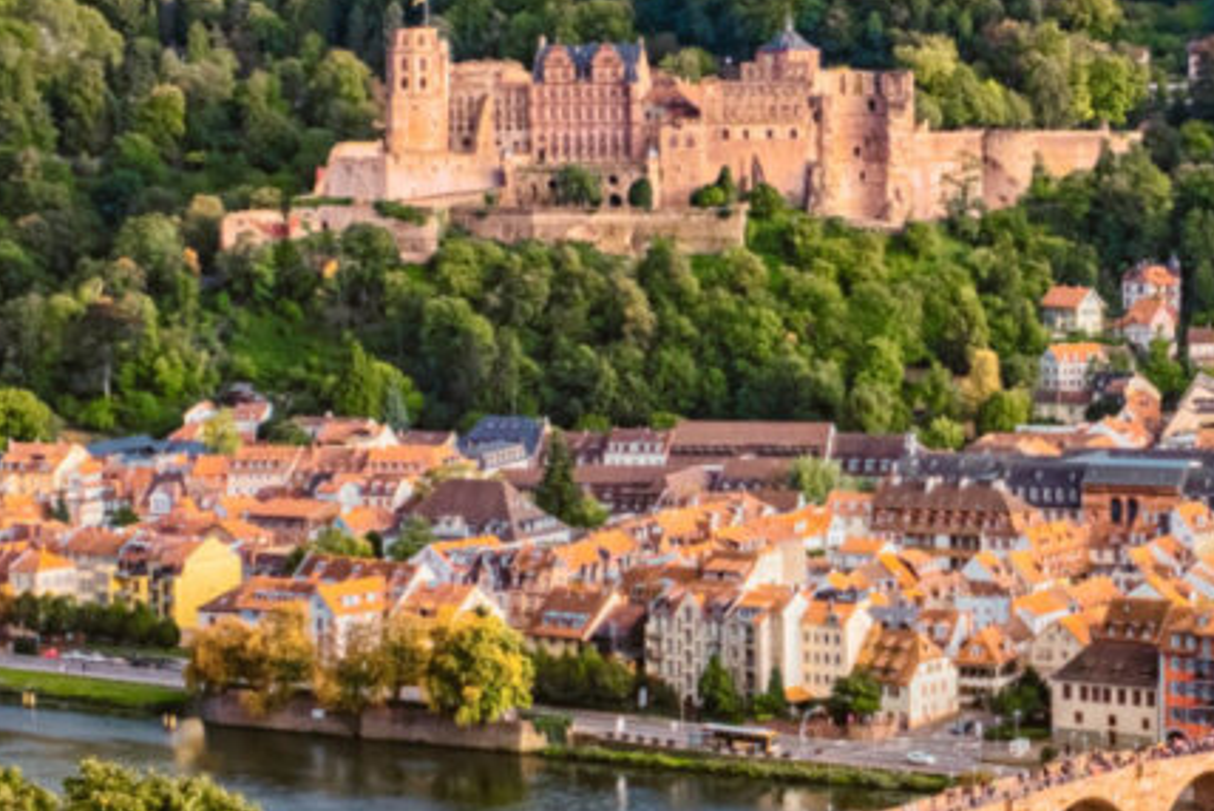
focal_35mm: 98
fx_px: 3307
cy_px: 271
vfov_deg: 14.0
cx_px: 1044
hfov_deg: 20.5
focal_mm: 27.4
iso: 200
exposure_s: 1/15
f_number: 20
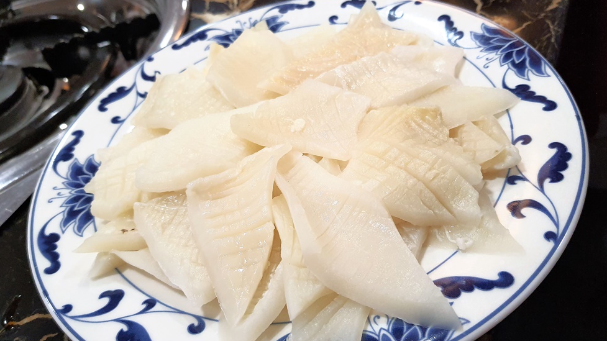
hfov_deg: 66.1
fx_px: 467
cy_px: 168
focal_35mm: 29
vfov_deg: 40.2
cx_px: 299
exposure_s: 1/100
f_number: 1.7
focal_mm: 4.32
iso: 200
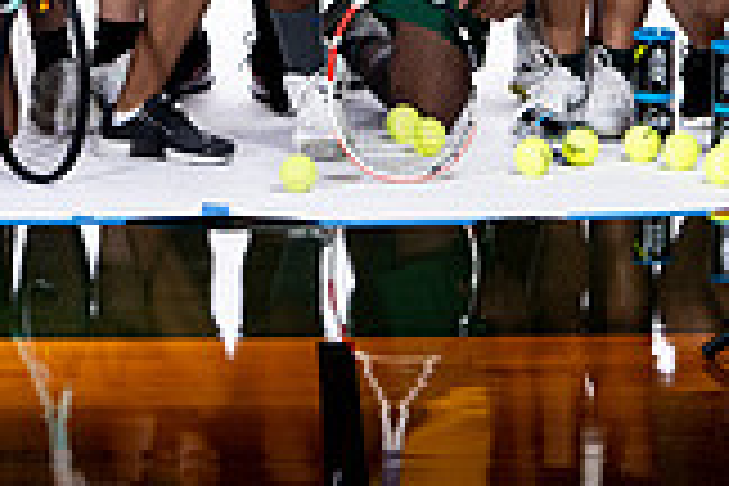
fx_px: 3948
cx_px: 369
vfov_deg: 6.8
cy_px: -518
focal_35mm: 195
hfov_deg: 10.5
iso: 400
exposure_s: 1/250
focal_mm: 70
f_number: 6.3
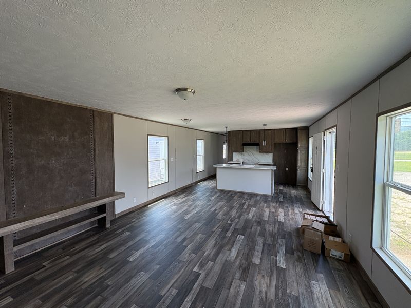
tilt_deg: -1.3
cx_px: 206
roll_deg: +0.5
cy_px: 154
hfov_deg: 102.1
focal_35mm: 14
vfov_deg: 85.7
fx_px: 166
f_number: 2.2
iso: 80
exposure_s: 1/134
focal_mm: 2.22
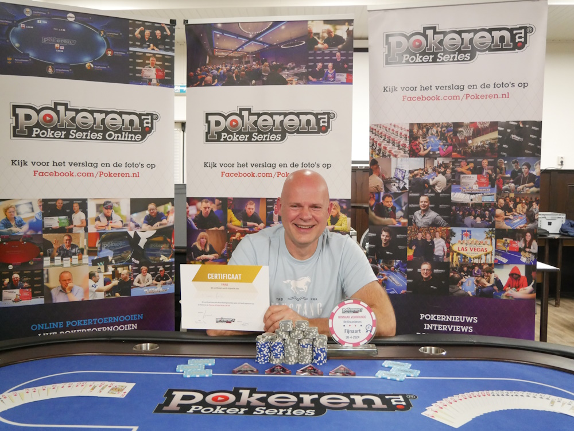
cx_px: 287
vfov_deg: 46.8
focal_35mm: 30
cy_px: 216
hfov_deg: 59.9
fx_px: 498
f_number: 3.7
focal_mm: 15
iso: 3200
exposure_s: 1/50
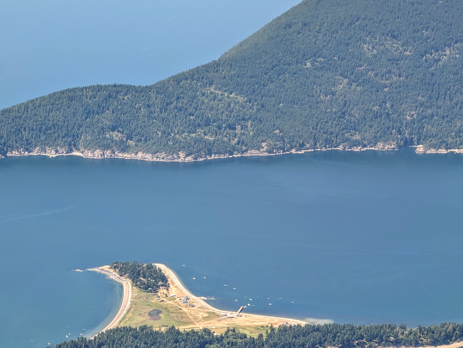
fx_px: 2170
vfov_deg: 9.2
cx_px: 178
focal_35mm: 162
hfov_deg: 12.2
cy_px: 228
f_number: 3.5
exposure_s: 1/216
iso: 59
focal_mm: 19
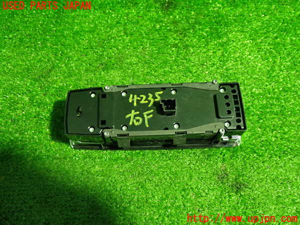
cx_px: 150
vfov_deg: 39.7
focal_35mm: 36
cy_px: 112
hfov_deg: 51.4
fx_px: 312
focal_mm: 6.37
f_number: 2.5
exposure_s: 1/40
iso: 640
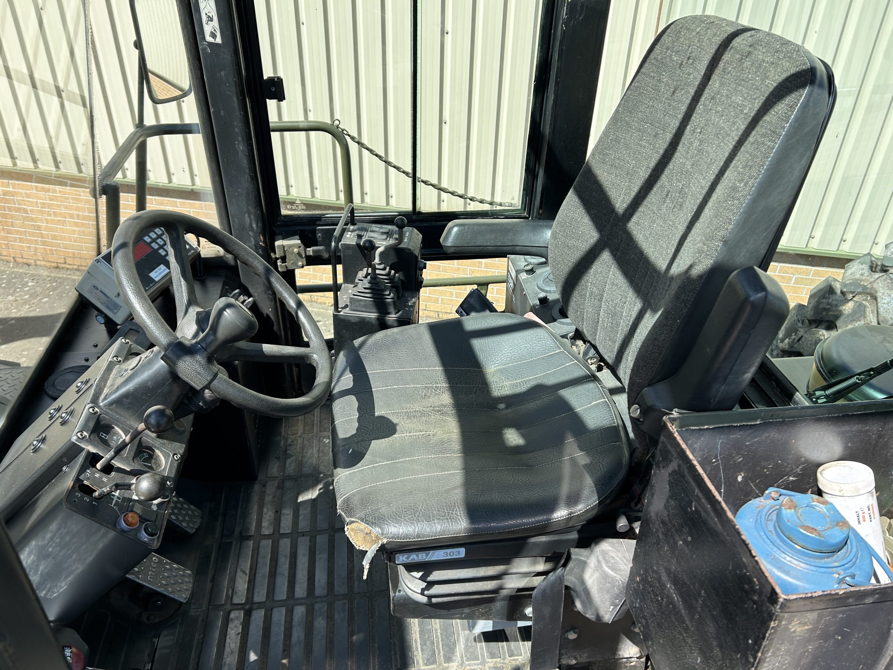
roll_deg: -2.0
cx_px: 446
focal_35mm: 26
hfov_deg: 67.3
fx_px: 671
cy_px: 335
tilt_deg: -32.9
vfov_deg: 53.1
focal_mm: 5.7
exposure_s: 1/1252
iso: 50
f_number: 1.5
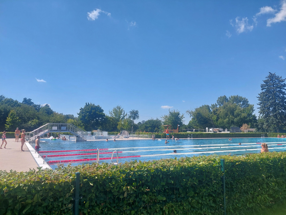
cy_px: 108
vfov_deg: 54.9
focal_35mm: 25
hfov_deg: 69.4
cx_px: 143
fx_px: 207
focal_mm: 5.23
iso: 40
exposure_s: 1/1461
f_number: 1.8
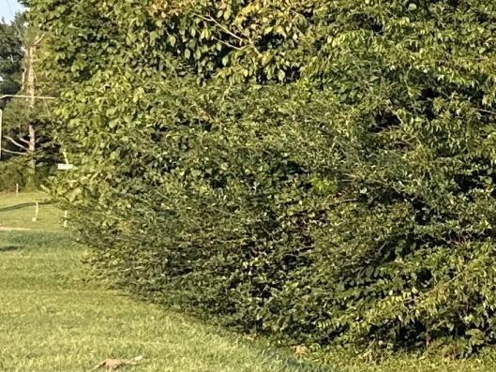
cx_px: 1316
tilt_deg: +4.4
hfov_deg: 11.2
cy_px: 125
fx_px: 1949
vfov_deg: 10.9
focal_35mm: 136
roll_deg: +0.7
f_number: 1.78
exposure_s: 1/718
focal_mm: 6.86
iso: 80
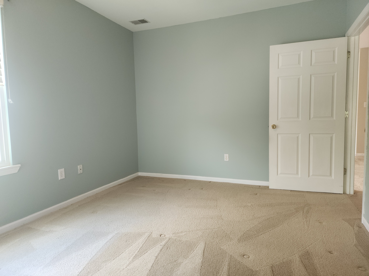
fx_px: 245
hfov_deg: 73.9
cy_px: 138
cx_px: 184
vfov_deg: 58.9
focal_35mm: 23
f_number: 1.8
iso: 200
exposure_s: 1/120
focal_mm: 6.4
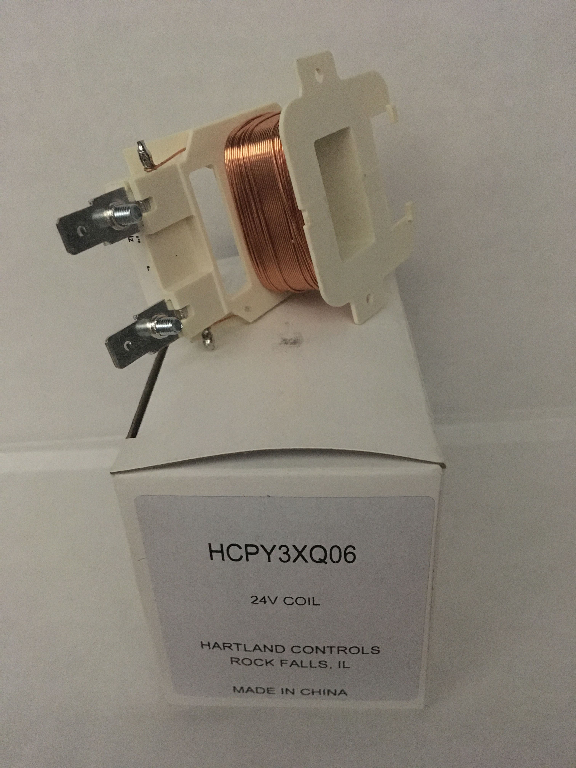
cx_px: 288
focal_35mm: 29
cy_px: 384
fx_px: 643
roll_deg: +8.5
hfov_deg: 48.2
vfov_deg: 61.7
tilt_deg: -31.8
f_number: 2.2
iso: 500
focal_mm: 4.15
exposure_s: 1/15
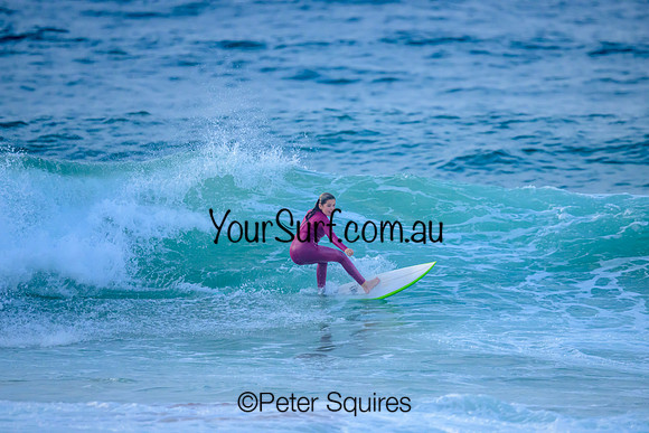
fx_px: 14425
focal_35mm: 800
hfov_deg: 2.6
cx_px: 324
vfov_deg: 1.7
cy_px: 216
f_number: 6.3
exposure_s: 1/2000
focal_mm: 800
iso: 2800
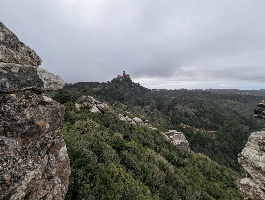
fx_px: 100
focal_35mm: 13
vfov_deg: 90.0
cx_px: 132
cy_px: 100
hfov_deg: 106.1
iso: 47
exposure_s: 1/945
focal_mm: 1.95
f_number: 2.2
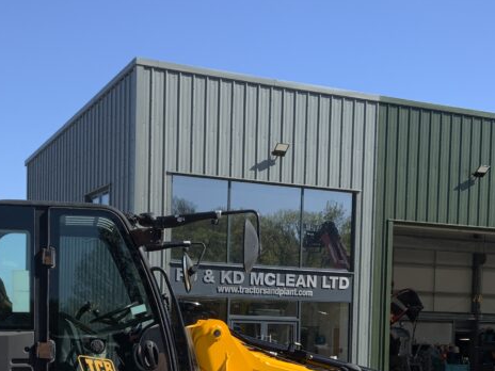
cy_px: 354
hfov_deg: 30.3
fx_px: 915
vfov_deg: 22.2
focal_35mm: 64
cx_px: 227
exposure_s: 1/1377
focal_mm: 3
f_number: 1.8
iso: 16
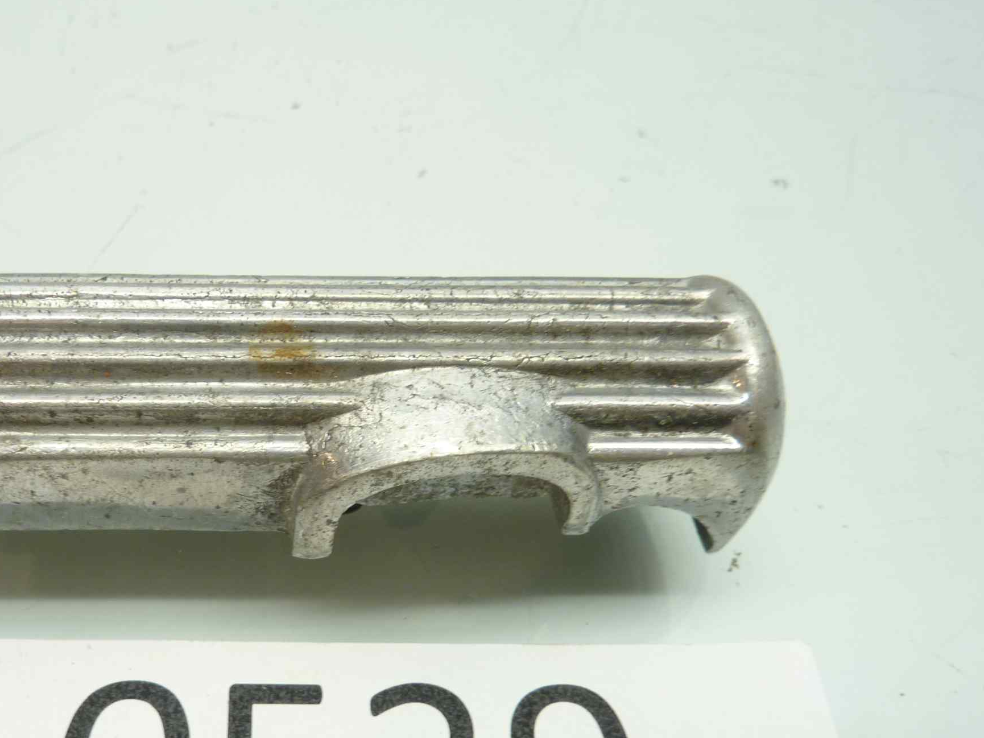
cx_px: 312
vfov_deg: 38.4
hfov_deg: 49.1
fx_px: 1052
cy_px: 470
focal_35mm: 37
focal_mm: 4.1
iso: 80
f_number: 3.3
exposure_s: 1/15
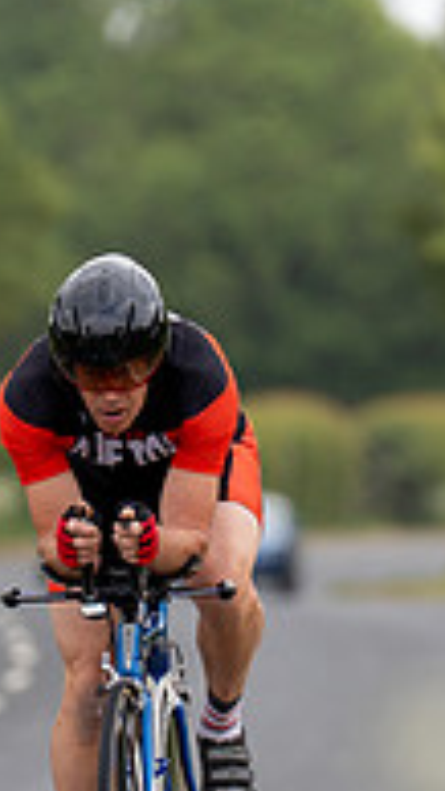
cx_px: 239
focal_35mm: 786
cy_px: 600
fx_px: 16502
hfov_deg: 1.5
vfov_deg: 2.7
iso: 160
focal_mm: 200
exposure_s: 1/1250
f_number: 3.2
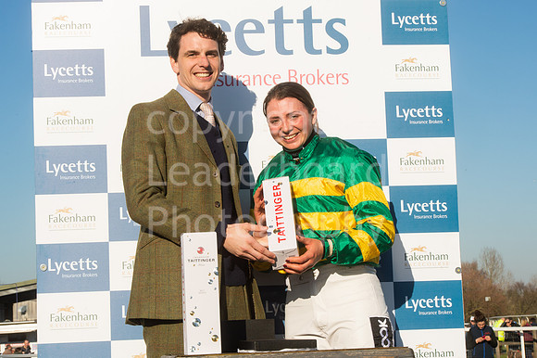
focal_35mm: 95
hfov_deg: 21.5
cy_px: 179
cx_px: 268
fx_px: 1416
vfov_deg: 14.4
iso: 400
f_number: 22
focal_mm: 95
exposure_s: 1/250
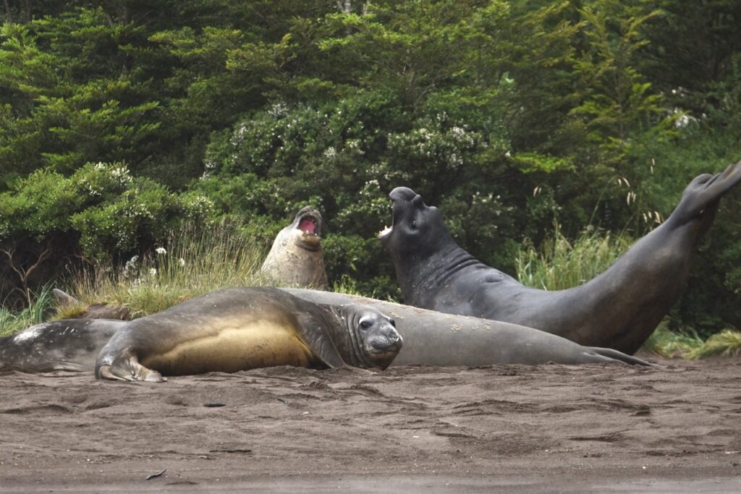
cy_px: 247
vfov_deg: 3.4
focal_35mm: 400
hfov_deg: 5.2
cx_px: 370
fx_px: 8234
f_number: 8
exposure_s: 1/640
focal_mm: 400
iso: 320
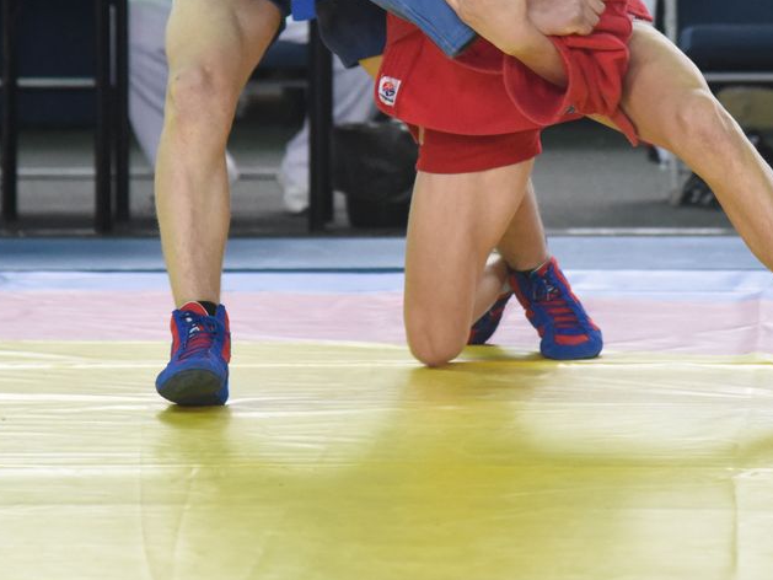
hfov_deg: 7.7
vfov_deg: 5.8
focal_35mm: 257
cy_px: 40
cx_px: 412
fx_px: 5740
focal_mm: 120
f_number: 4
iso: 6400
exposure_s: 1/400
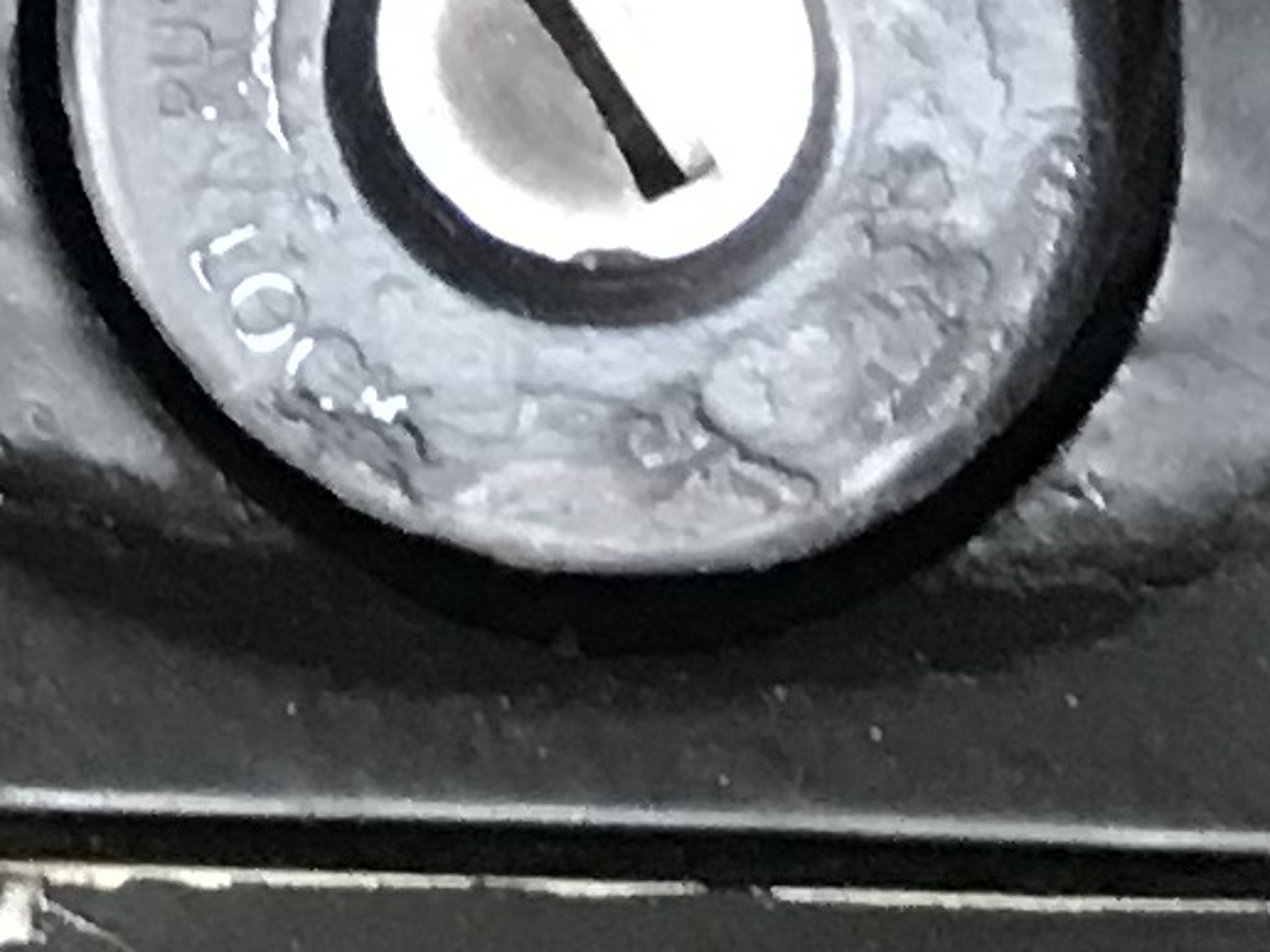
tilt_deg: -45.8
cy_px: -2453
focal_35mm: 219
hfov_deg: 9.0
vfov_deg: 6.0
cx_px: 753
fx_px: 8035
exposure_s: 1/17
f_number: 1.8
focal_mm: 3.99
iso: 64
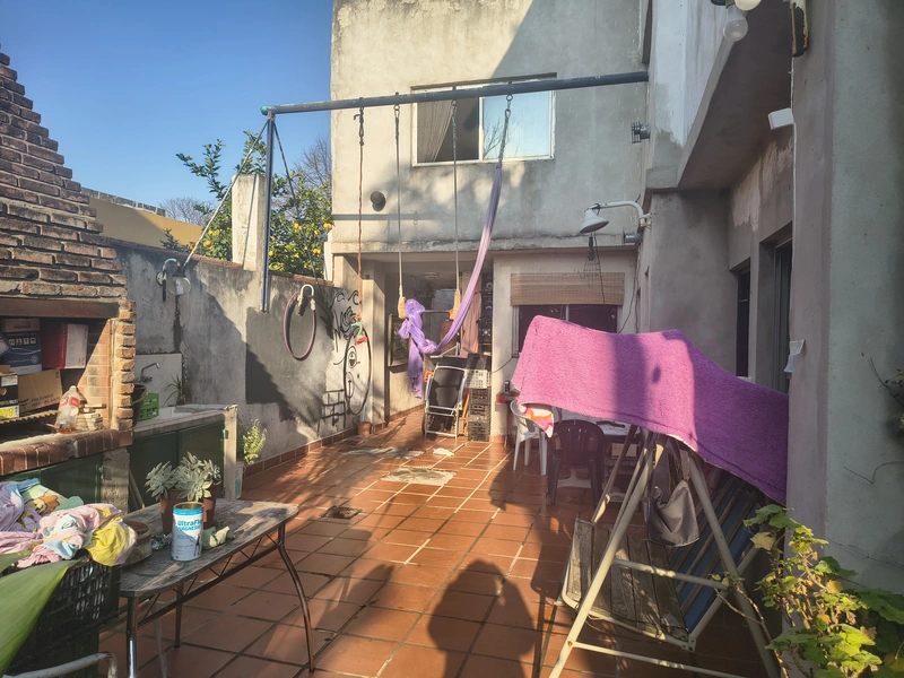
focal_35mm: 24
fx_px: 627
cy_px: 339
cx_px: 452
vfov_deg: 56.8
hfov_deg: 71.6
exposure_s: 1/1178
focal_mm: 5.56
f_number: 1.8
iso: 101
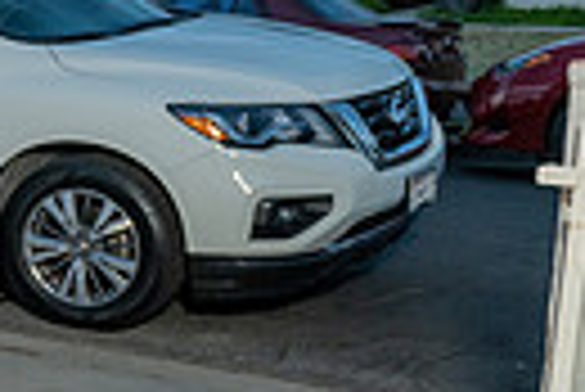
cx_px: -648
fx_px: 1741
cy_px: 201
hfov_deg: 14.9
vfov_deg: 12.8
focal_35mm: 107
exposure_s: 1/160
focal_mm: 24
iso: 250
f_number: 4.5
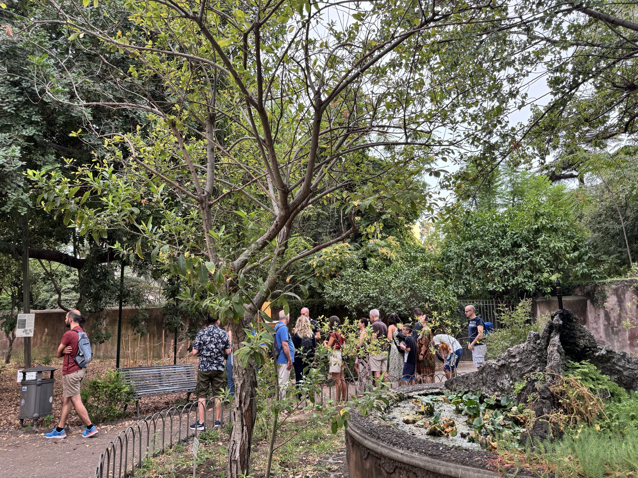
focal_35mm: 24
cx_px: 319
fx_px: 442
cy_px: 239
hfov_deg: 71.6
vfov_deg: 56.8
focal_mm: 6.76
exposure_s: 1/131
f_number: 1.78
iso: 100
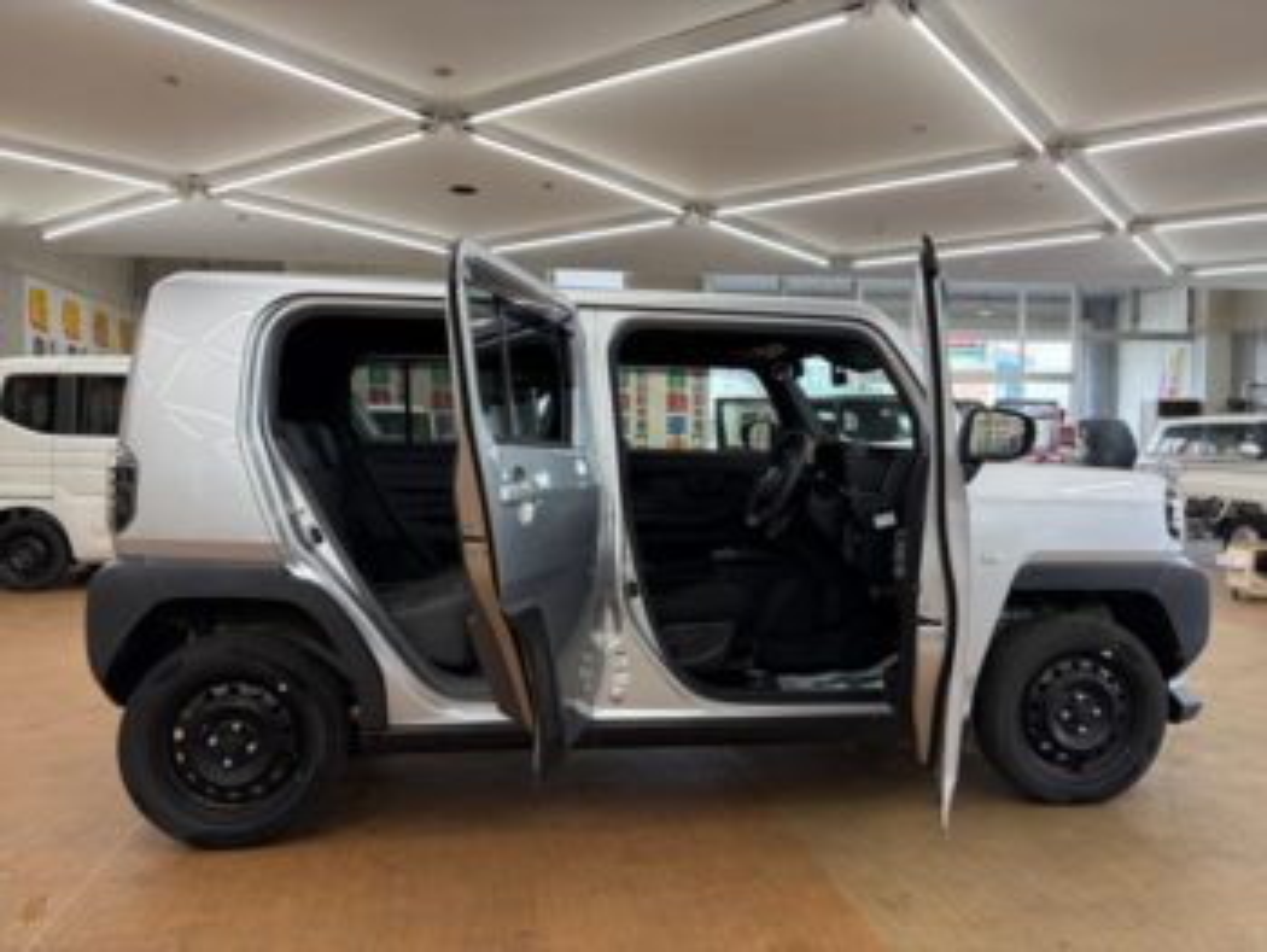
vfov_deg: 53.1
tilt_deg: -0.5
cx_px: 634
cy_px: 476
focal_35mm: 26
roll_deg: +0.6
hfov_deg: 67.3
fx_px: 952
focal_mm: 5.96
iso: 64
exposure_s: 1/100
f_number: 1.6
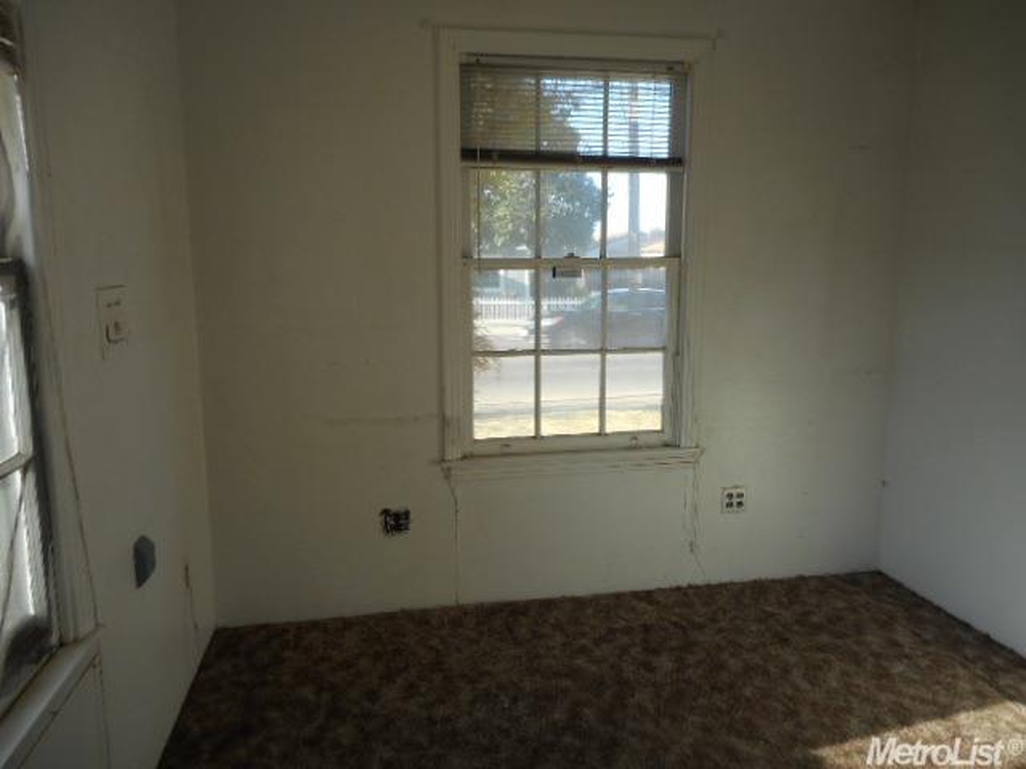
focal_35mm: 25
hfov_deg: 69.4
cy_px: 384
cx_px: 513
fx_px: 741
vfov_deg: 54.9
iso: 80
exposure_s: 1/60
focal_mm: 4.5
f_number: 3.7
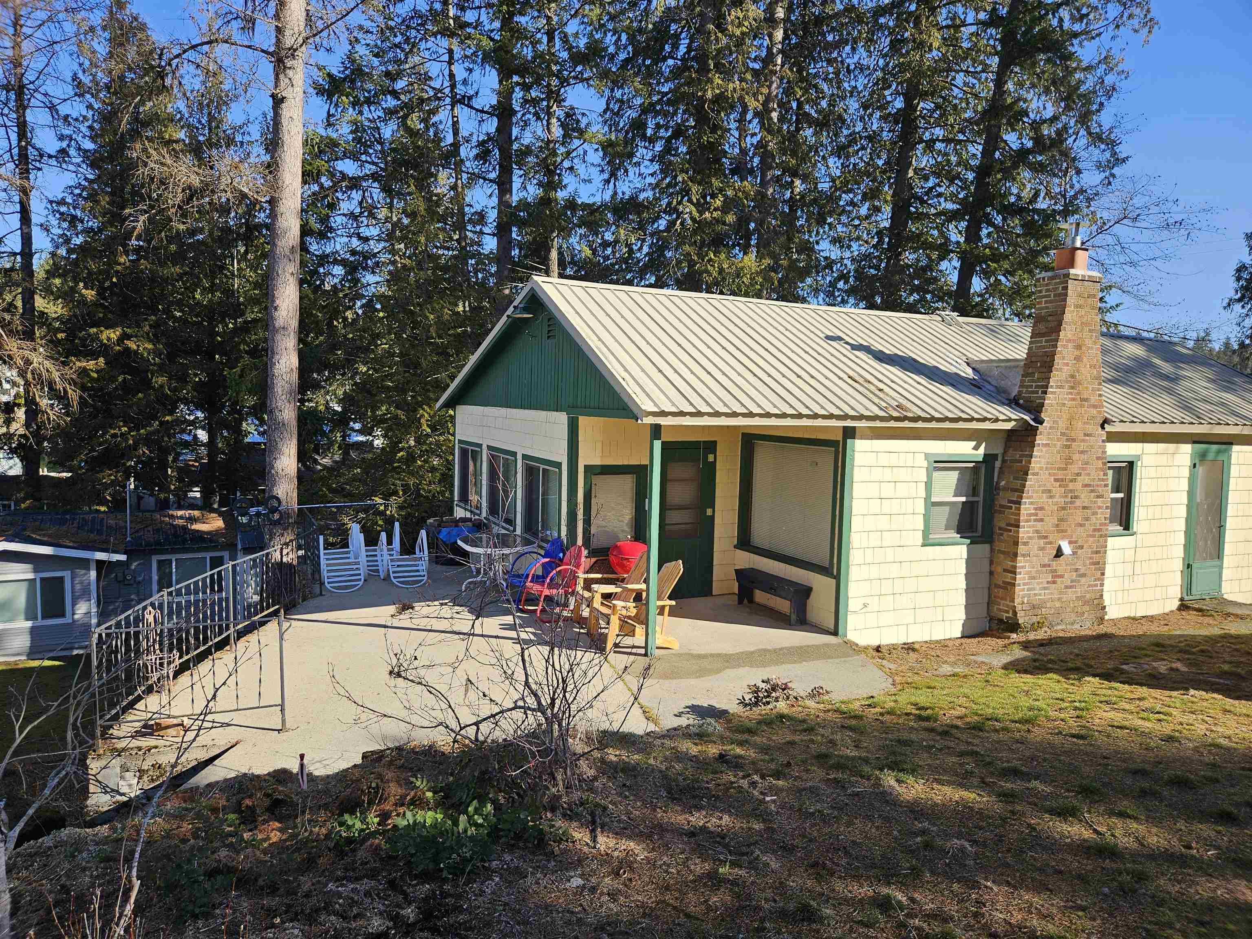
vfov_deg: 58.9
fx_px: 832
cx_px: 626
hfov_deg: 73.9
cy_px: 470
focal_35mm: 23
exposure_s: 1/859
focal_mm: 5.4
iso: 25
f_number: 1.8
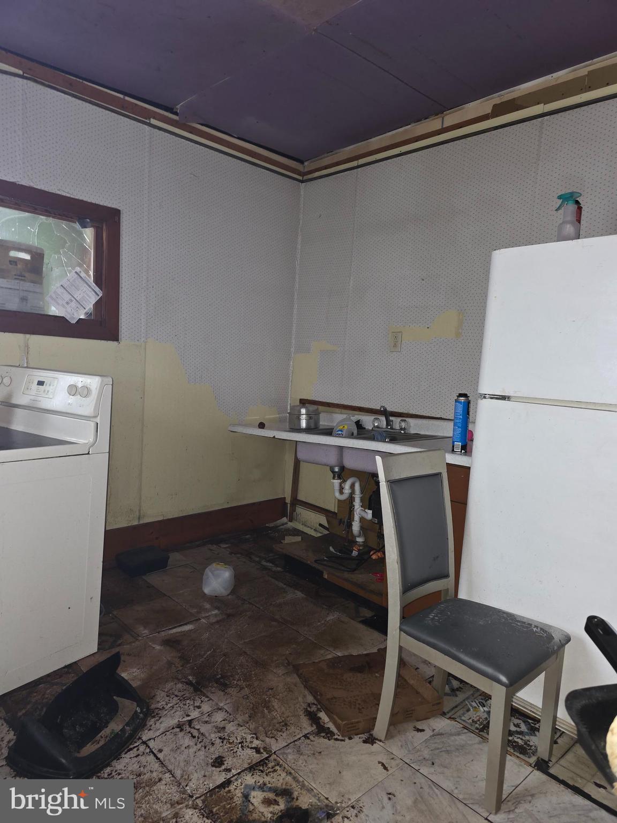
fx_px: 547
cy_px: 412
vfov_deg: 73.9
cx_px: 308
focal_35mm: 23
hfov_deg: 58.9
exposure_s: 1/13
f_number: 1.7
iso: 125
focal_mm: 6.3
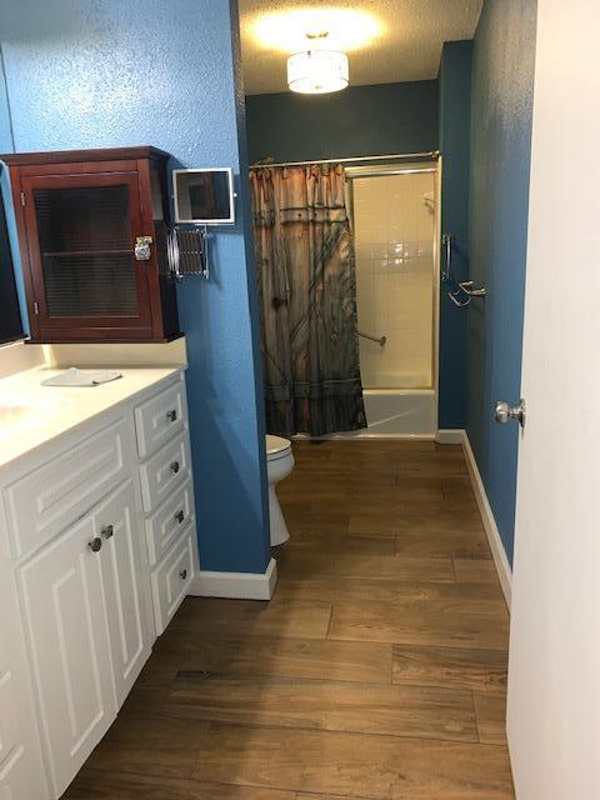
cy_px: 400
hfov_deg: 53.1
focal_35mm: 26
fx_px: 601
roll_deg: +3.3
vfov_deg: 67.3
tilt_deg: -12.4
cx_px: 300
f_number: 1.8
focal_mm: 4.25
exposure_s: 1/7
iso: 100
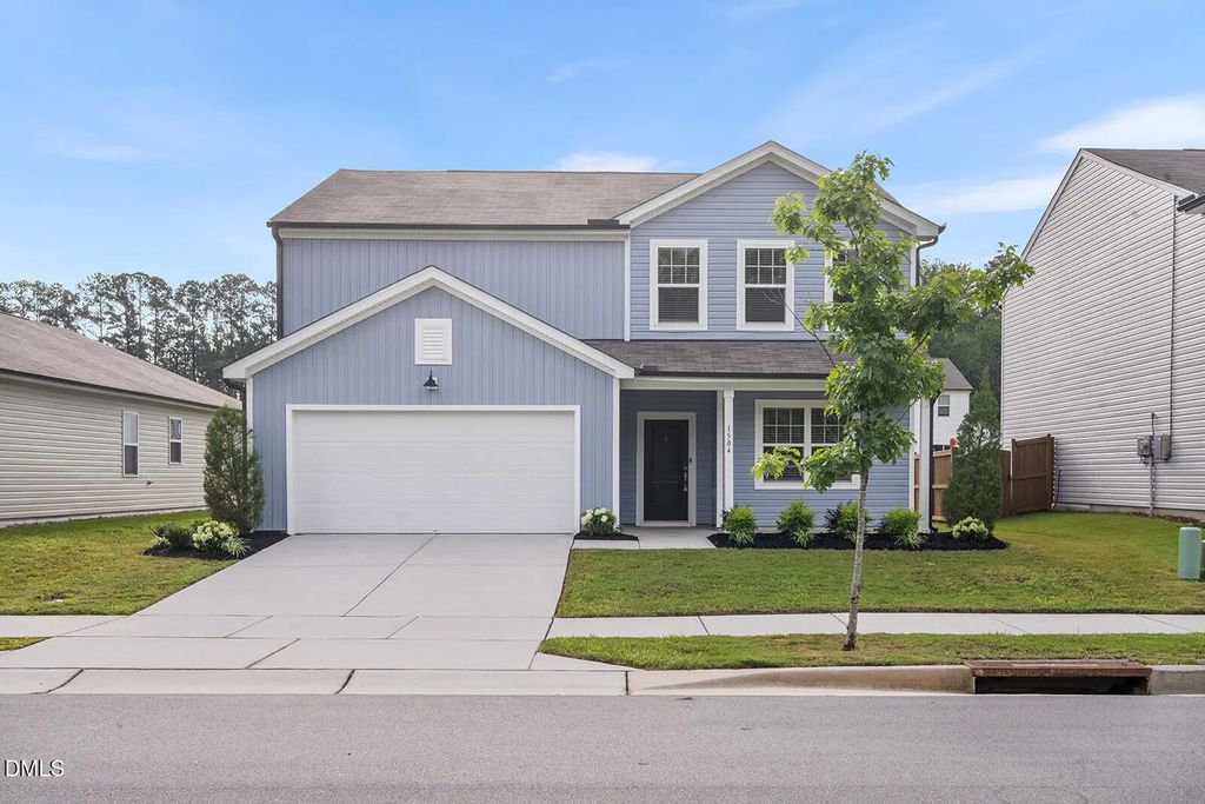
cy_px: 402
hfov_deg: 54.4
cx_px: 602
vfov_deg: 37.9
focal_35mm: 35
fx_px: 1172
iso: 100
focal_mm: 35
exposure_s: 1/40
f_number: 14
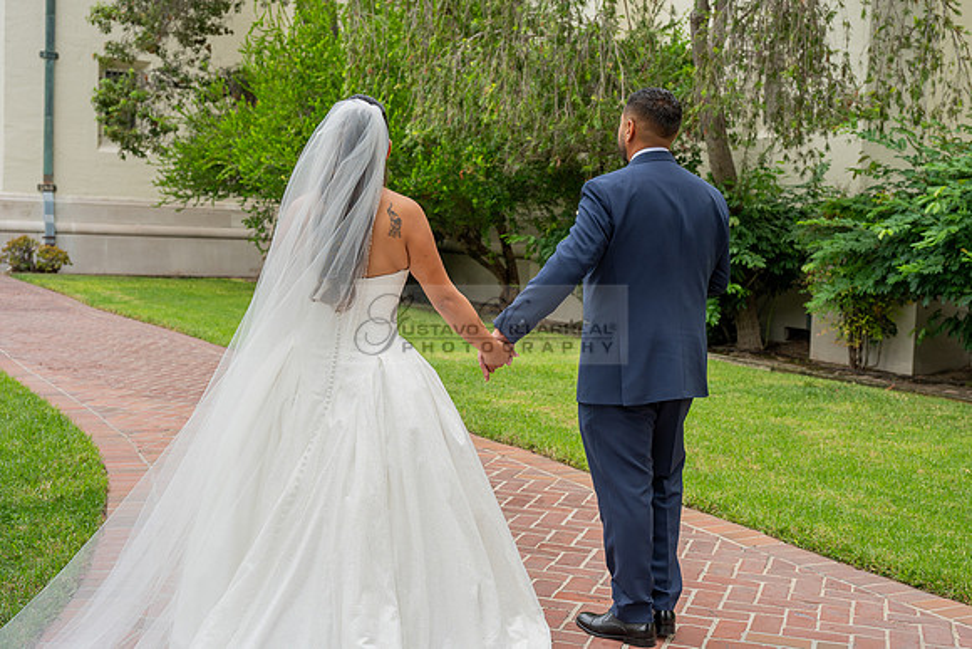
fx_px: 1242
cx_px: 486
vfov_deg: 29.3
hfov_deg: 42.7
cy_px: 324
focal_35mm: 46
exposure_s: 1/250
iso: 250
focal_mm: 46
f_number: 5
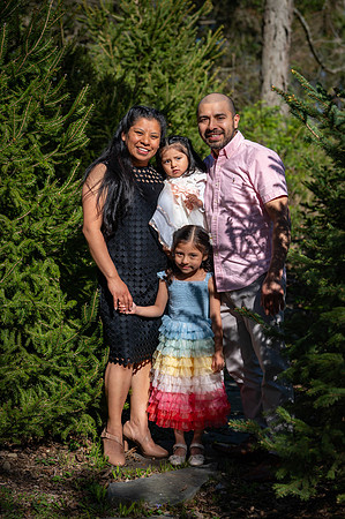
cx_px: 172
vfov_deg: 22.6
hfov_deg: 15.2
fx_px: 1297
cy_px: 260
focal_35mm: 90
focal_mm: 90
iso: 400
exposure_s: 1/3200
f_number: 4.5
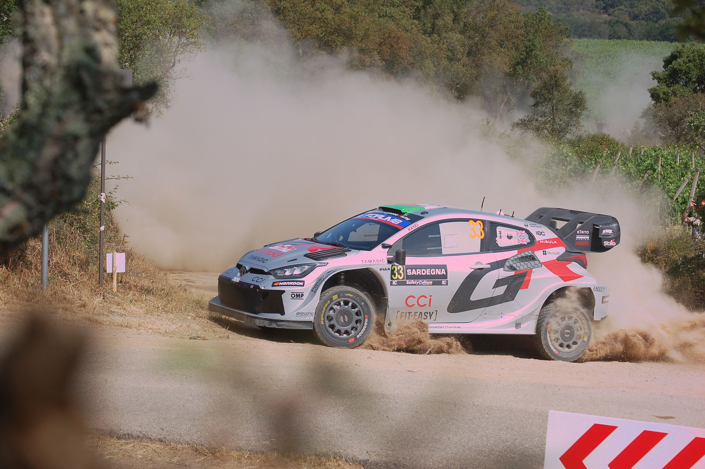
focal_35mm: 105
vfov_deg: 13.0
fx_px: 2055
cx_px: 352
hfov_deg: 19.5
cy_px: 234
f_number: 7.1
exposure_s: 1/800
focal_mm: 70
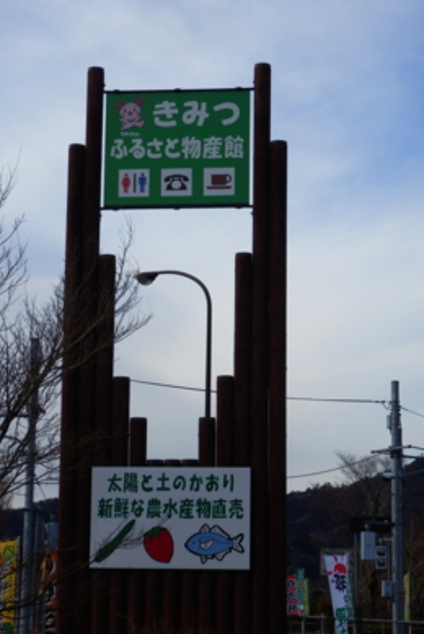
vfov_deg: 21.7
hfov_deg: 14.6
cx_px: 228
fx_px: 1658
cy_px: 316
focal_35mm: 94
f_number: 4.8
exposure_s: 1/800
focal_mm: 15.8
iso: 80
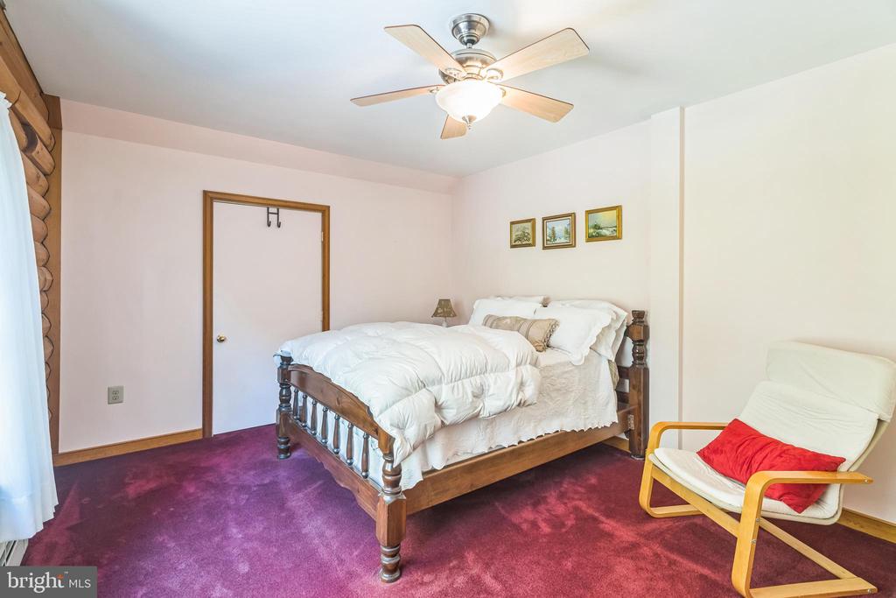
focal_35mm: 16
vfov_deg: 73.8
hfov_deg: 96.7
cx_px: 448
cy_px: 299
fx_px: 398
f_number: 6.3
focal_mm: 16
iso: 500
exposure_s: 1/4
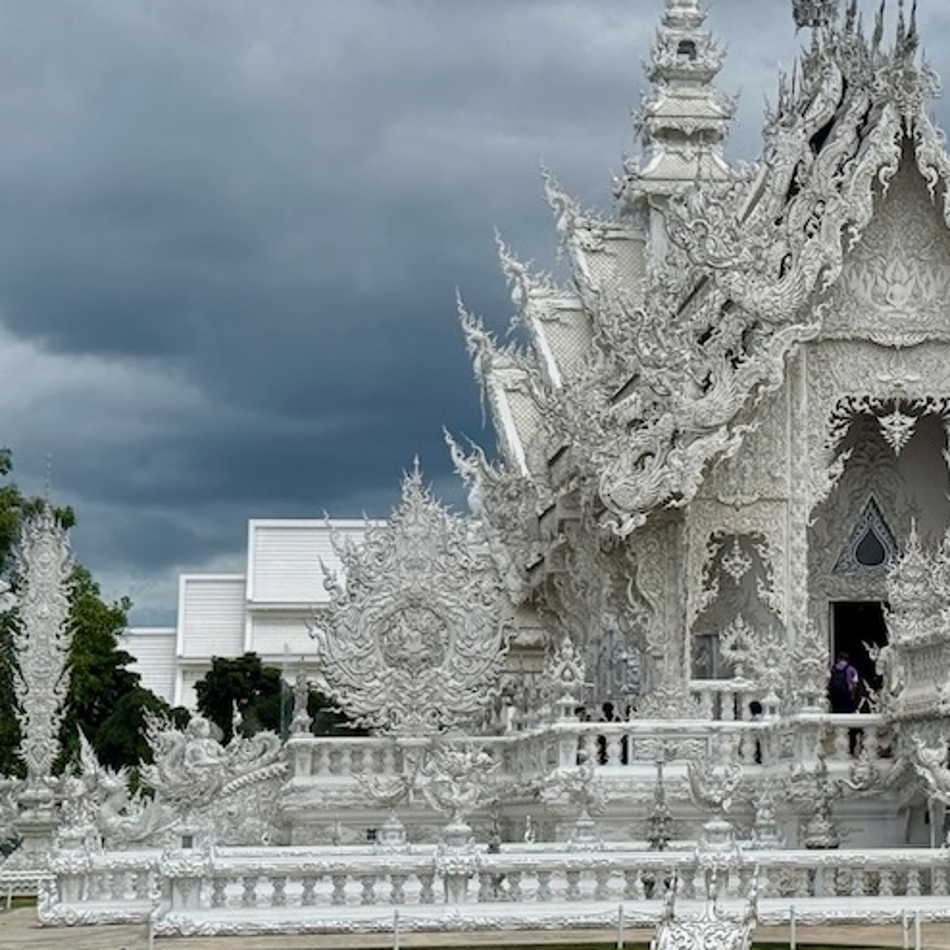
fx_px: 3415
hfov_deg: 15.6
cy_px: 394
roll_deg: +0.1
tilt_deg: +7.8
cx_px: 883
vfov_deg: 15.8
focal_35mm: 110
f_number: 1.78
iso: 80
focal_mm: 6.76
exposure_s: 1/9901
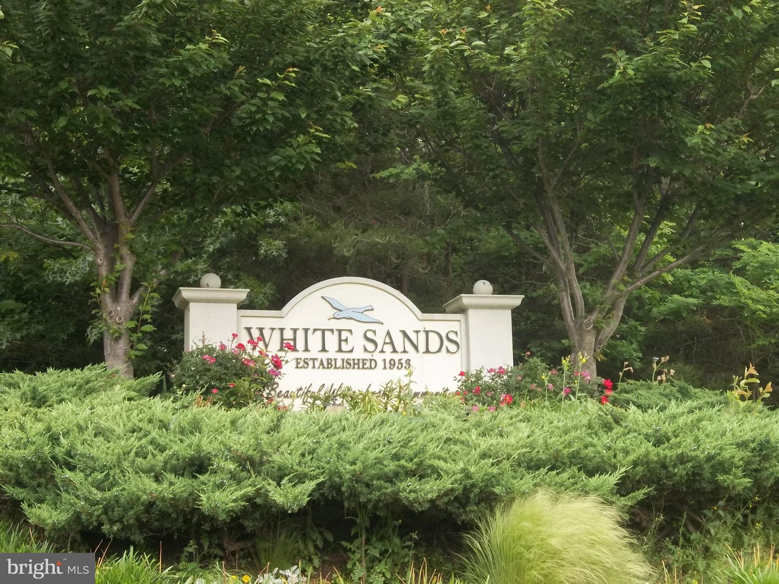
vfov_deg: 23.3
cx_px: 390
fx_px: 1418
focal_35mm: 63
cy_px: 292
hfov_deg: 30.7
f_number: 5.6
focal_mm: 11.2
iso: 160
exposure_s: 1/80
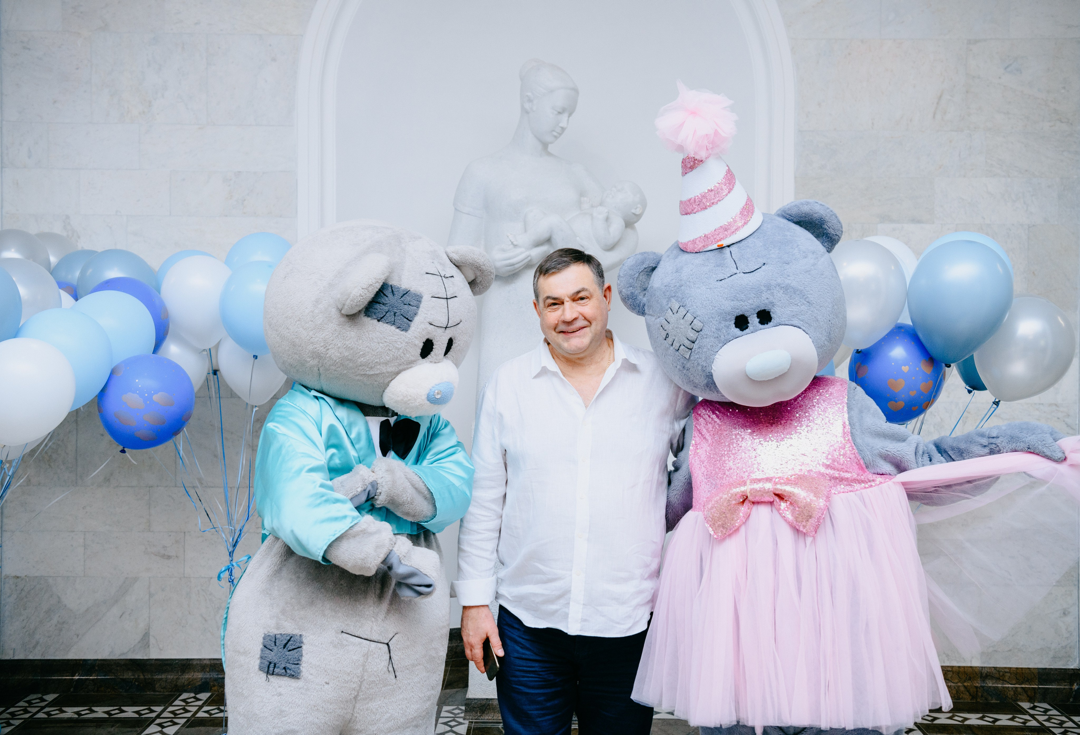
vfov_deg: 35.2
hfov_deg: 49.9
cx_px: 538
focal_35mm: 38
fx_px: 1160
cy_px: 348
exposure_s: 1/160
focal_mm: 36
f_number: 4
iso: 320
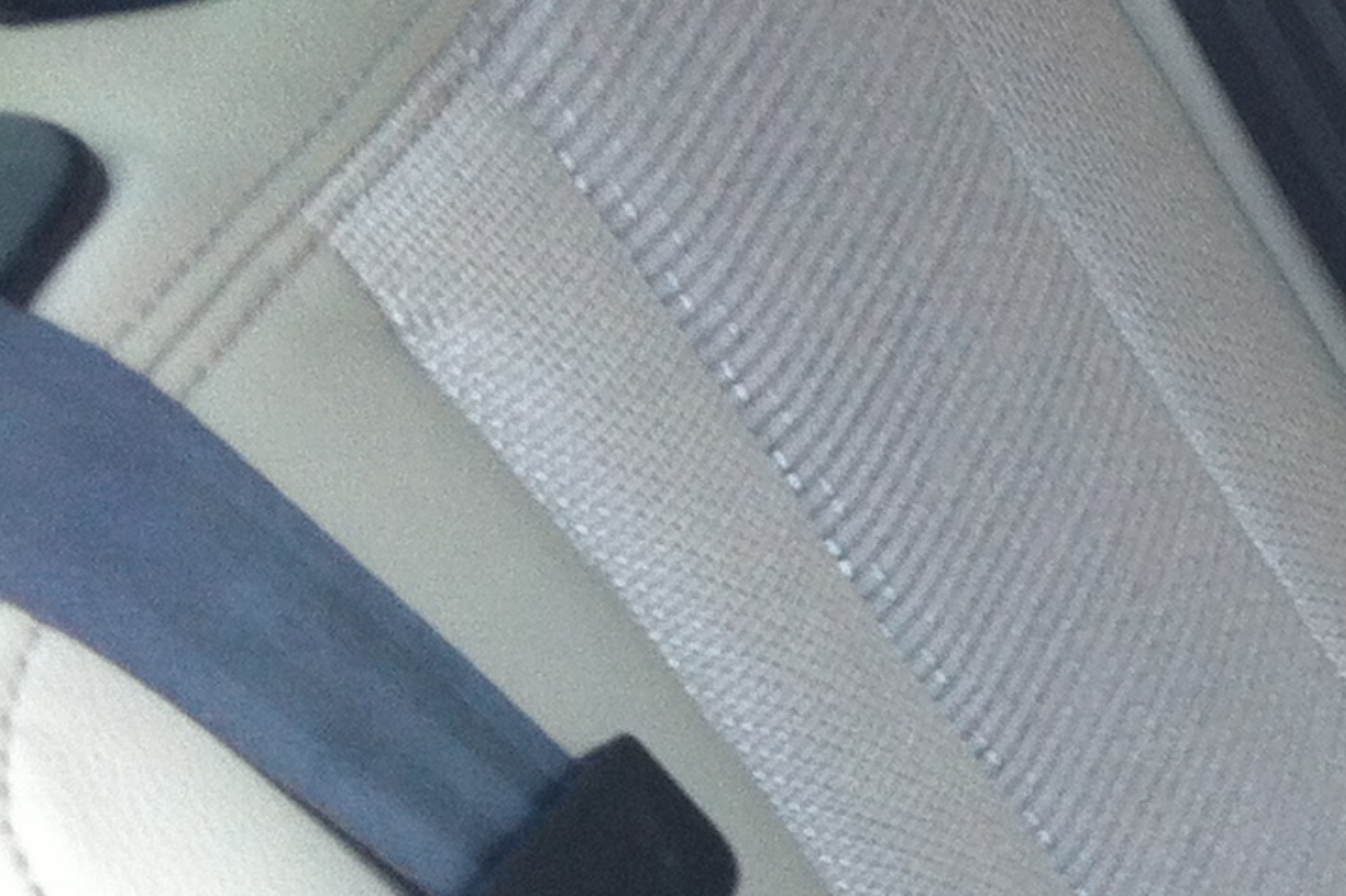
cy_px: 408
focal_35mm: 131
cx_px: 2396
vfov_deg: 10.5
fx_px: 4897
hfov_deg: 14.0
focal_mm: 3.85
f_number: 2.8
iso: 100
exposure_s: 1/40
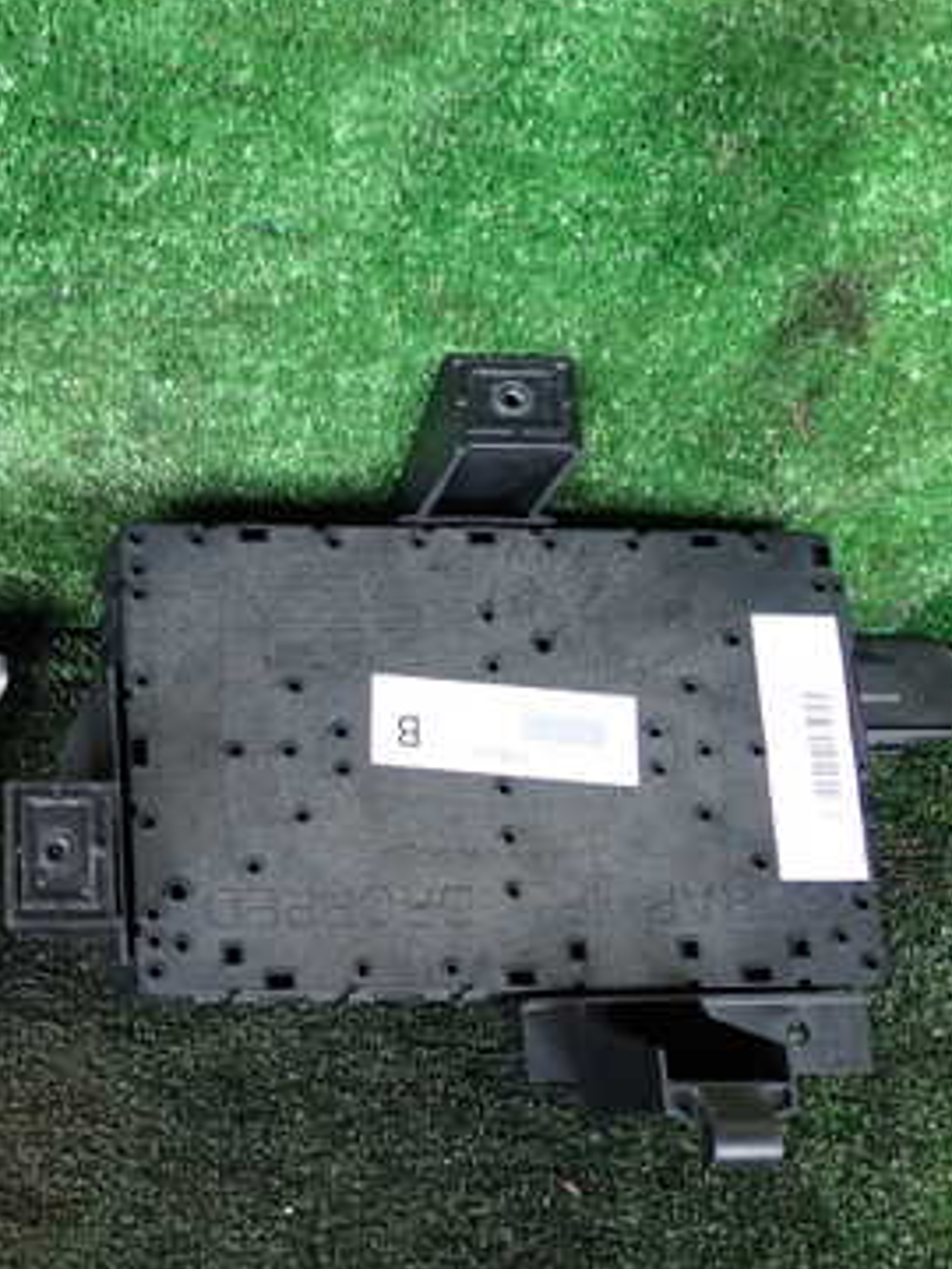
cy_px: 687
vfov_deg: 38.2
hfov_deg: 27.3
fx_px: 1833
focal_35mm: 50
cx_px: -21
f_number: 2.3
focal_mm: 5.4
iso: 160
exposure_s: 1/60
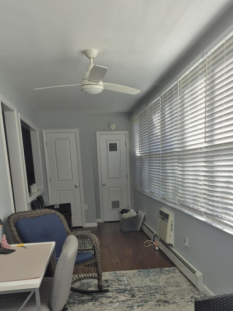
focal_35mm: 35
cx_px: 124
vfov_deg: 50.5
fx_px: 314
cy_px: 232
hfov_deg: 40.7
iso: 25
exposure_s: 1/228
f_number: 1.8
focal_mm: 5.4
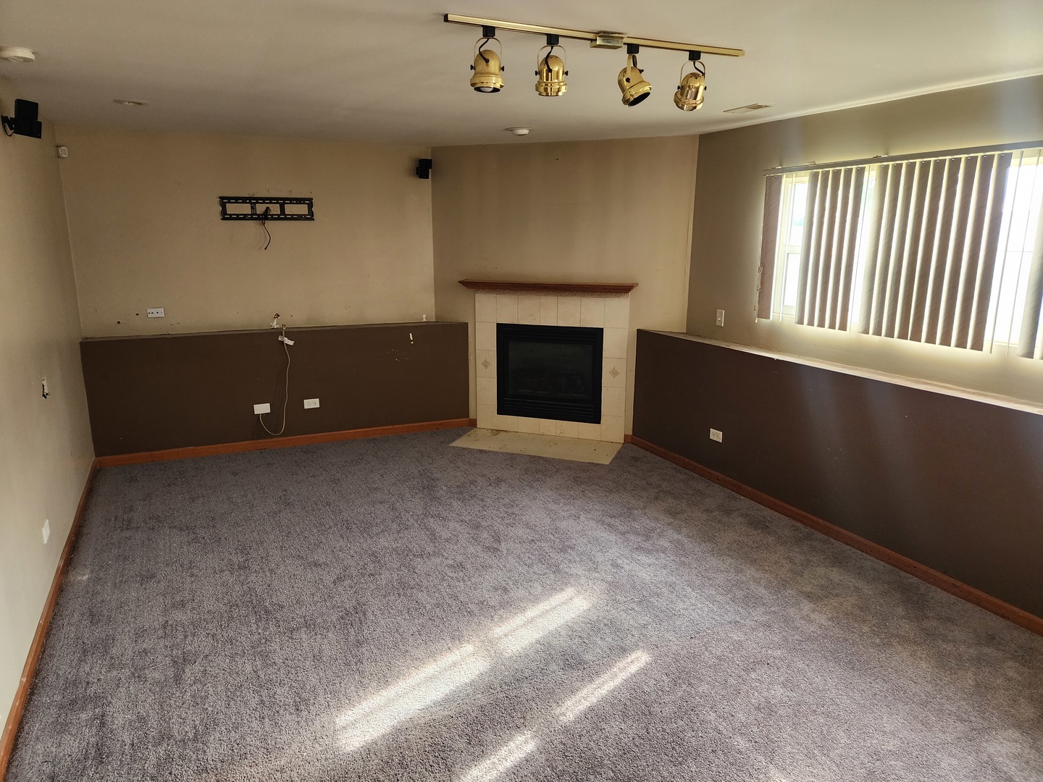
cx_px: 522
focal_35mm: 23
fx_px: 693
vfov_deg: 58.9
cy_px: 391
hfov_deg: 73.9
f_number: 1.8
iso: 320
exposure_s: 1/120
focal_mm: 6.4
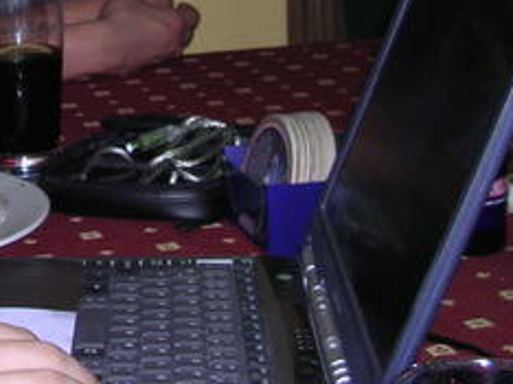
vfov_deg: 13.8
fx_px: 1540
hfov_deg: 17.8
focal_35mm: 104
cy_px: -72
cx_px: -145
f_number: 2.8
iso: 100
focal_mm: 5.8
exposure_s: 1/60.1
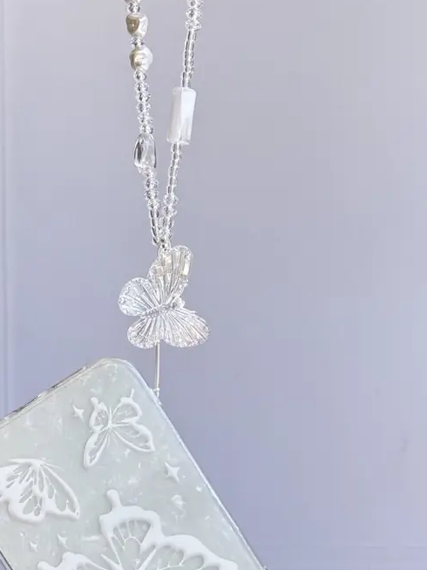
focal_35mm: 94
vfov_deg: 20.8
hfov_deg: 15.7
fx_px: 1547
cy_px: 395
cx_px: 163
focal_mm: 6.76
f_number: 1.78
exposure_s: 1/434
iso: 80
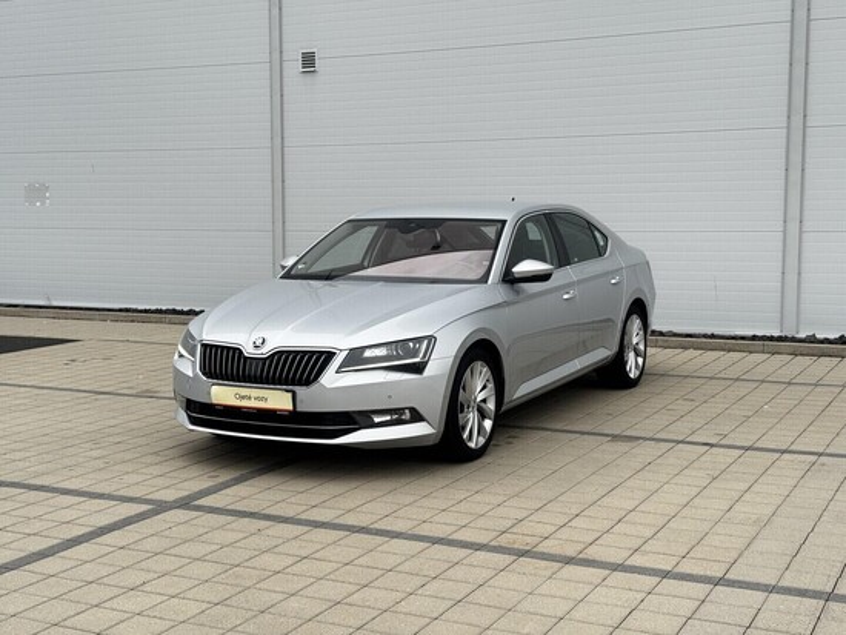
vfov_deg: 30.3
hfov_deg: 39.6
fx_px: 1174
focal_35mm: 48
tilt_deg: -5.1
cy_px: 318
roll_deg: +0.2
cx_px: 423
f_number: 1.78
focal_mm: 6.76
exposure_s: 1/1215
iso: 64
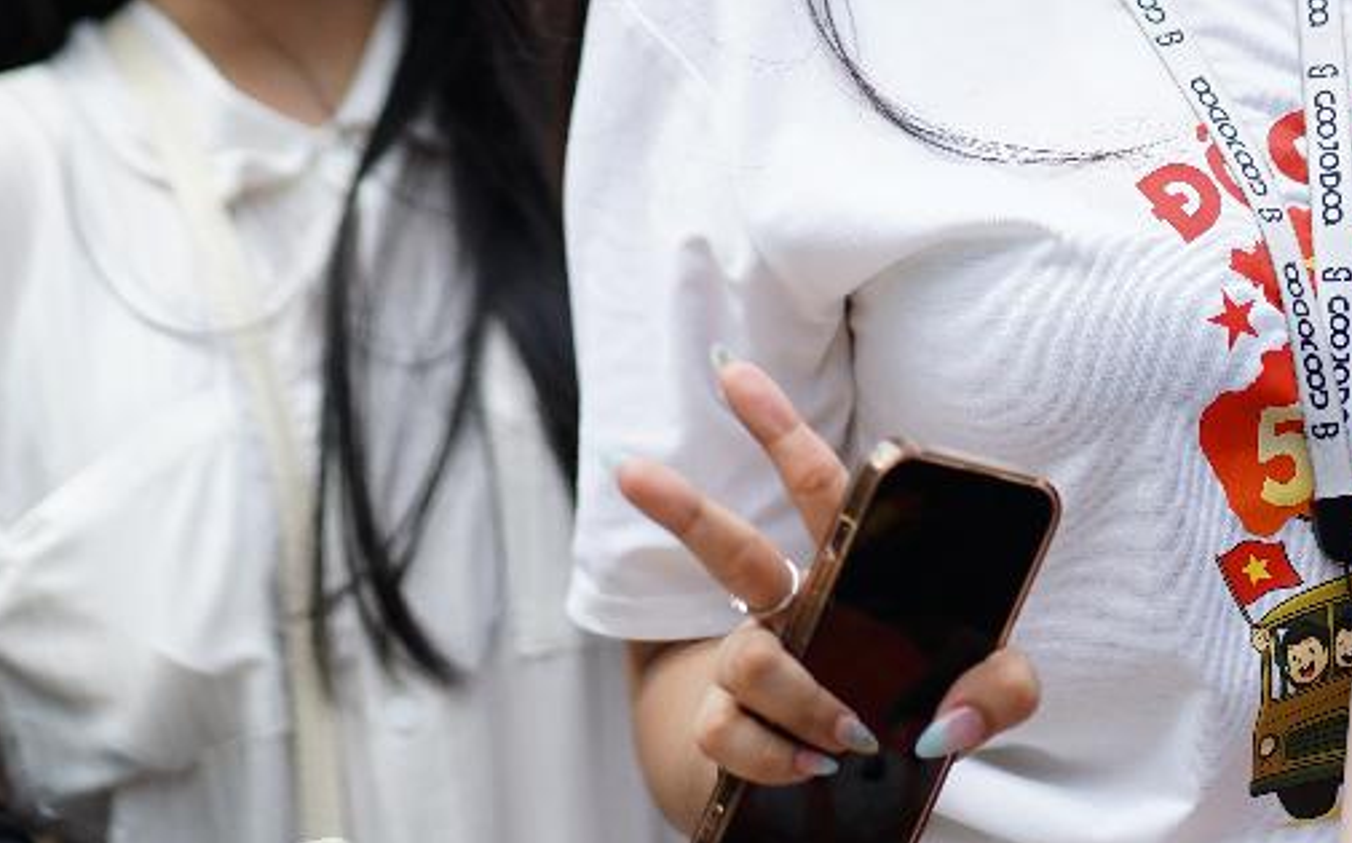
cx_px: 1199
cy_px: -177
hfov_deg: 10.1
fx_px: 7586
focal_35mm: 206
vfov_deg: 6.3
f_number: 2
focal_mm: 85
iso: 160
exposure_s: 1/2500
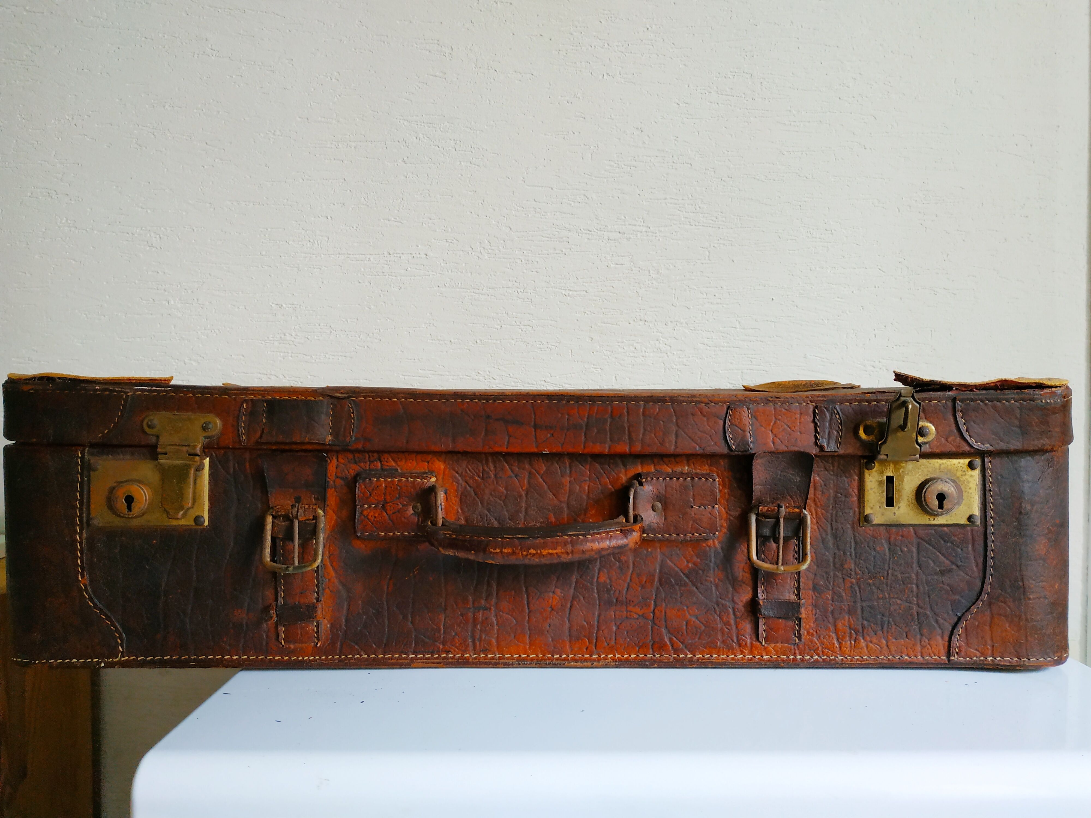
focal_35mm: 24
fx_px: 756
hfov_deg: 71.6
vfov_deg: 56.8
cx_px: 546
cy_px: 409
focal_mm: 3.94
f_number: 1.9
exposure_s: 1/25
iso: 320
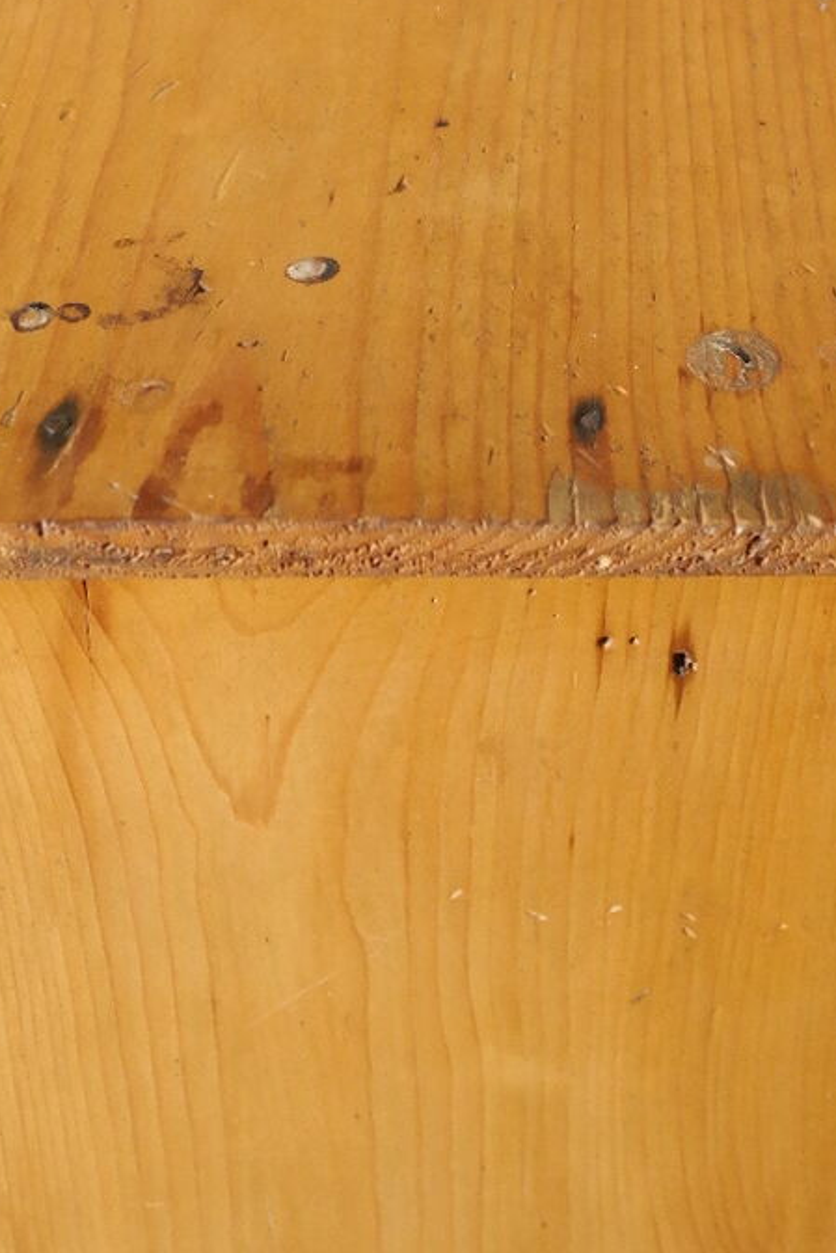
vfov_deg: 24.9
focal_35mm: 77
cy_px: -41
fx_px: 2681
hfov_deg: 17.6
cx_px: 626
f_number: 6.3
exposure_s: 1/30
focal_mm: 20
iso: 1600
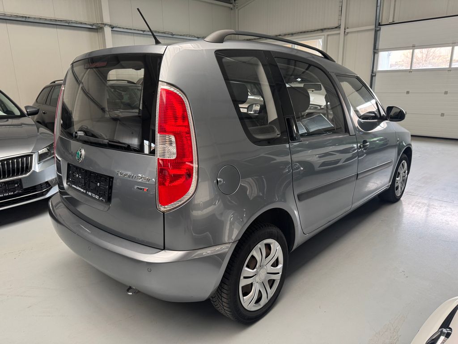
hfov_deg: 71.6
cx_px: 229
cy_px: 172
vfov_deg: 56.8
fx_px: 318
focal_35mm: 24
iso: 200
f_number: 1.78
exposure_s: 1/69
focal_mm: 6.76
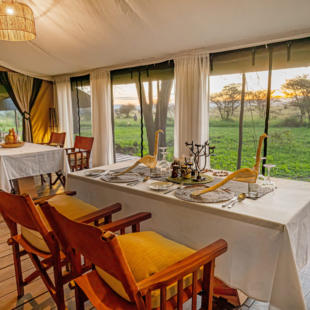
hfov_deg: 59.1
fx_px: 274
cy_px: 155
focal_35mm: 27
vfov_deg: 59.1
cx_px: 151
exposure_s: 1/30
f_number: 5
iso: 1000
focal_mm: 21
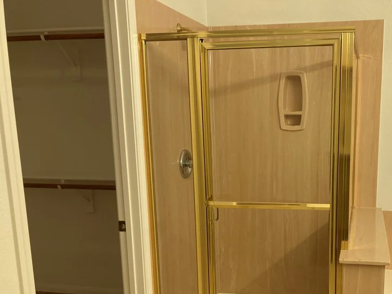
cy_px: 202
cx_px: 270
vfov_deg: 36.3
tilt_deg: -10.8
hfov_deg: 46.9
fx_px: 442
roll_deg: -0.1
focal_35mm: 39
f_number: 1.8
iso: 64
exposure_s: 1/60
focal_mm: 3.99
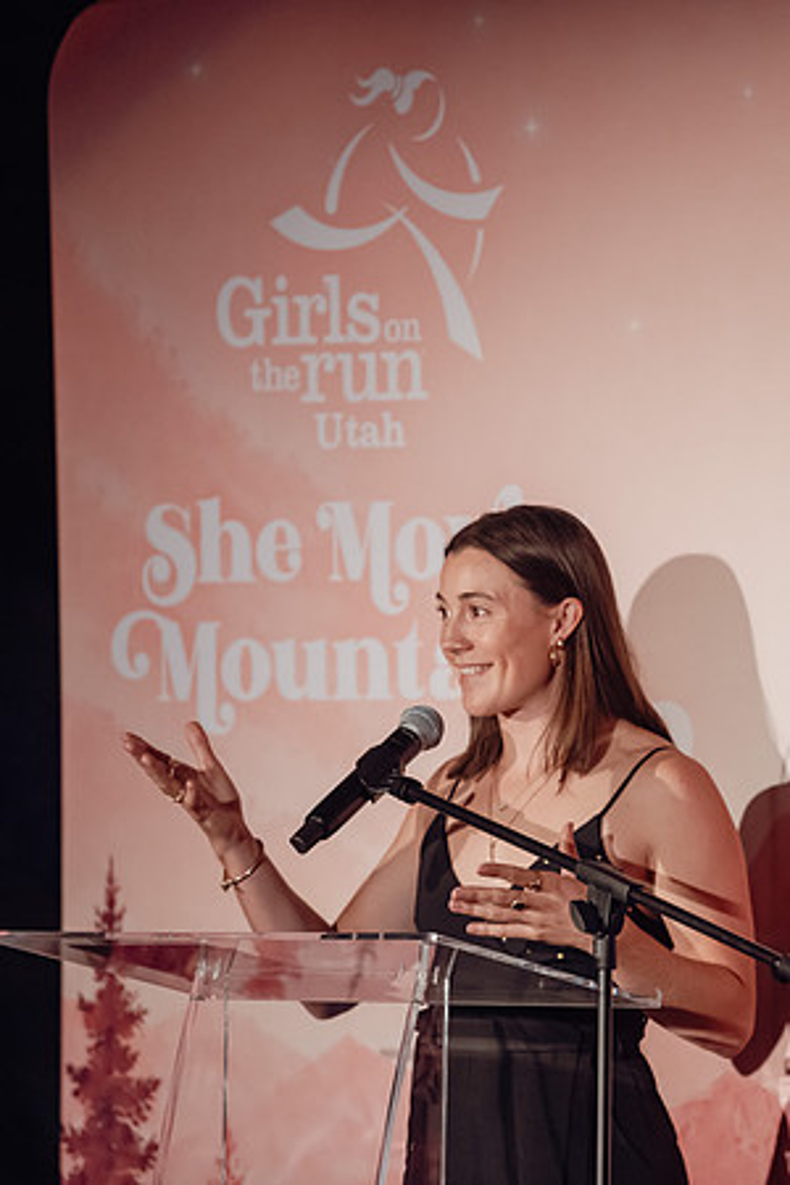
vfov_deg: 8.1
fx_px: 8353
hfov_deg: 5.4
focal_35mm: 254
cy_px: 604
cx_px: 720
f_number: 2.8
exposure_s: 1/400
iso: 3200
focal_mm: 165
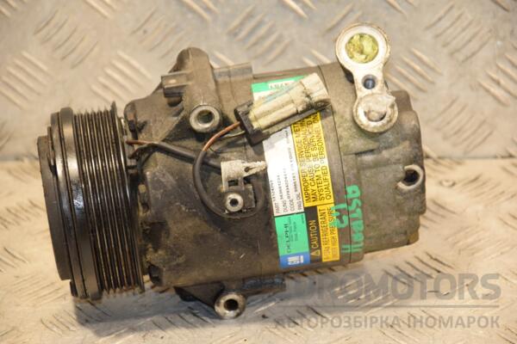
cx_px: 258
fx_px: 2262
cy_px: 172
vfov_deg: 8.7
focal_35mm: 158
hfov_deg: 13.0
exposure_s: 1/100
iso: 800
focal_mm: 105
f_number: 5.6
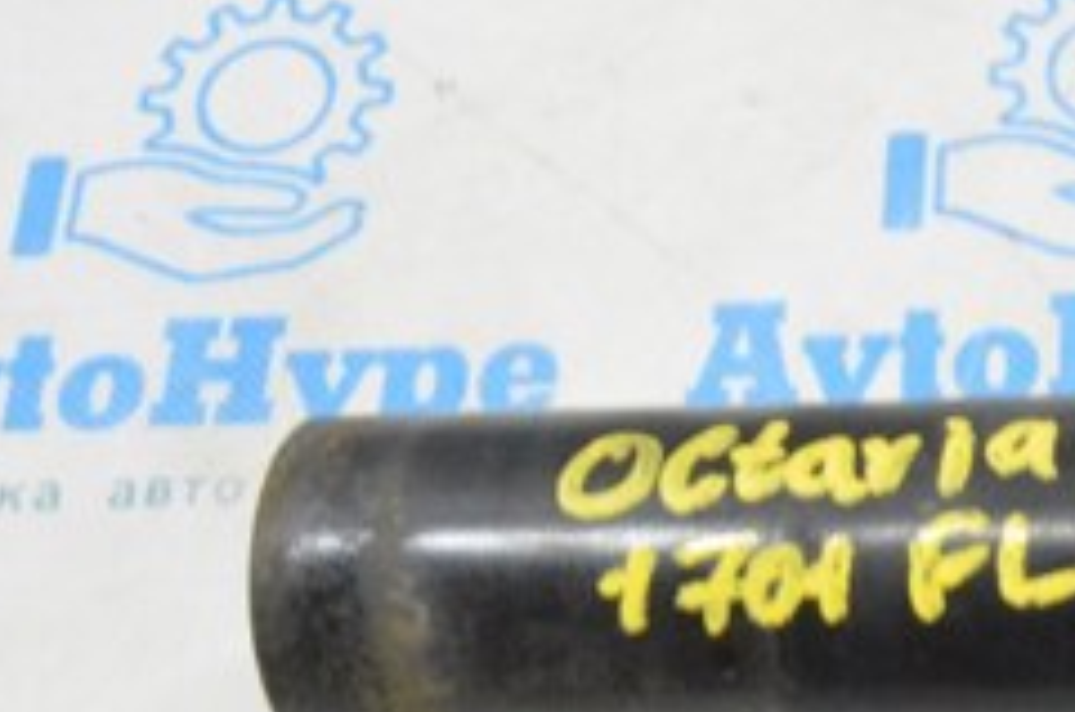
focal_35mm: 96
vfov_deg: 14.2
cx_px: 1402
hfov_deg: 19.6
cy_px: 446
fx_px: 2861
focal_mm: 24
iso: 6400
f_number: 20
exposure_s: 1/15
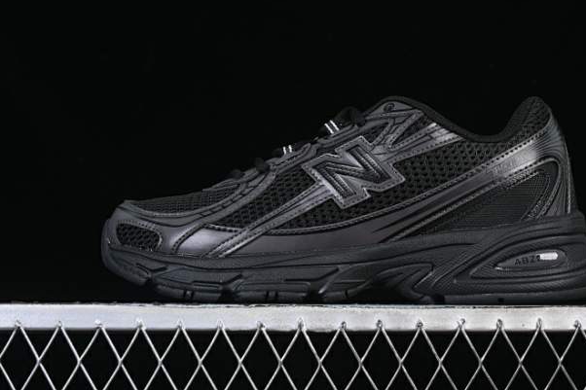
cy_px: 160
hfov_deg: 22.3
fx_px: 1481
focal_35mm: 91
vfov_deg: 15.0
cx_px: 354
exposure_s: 1/50
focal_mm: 50
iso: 160
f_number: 6.3
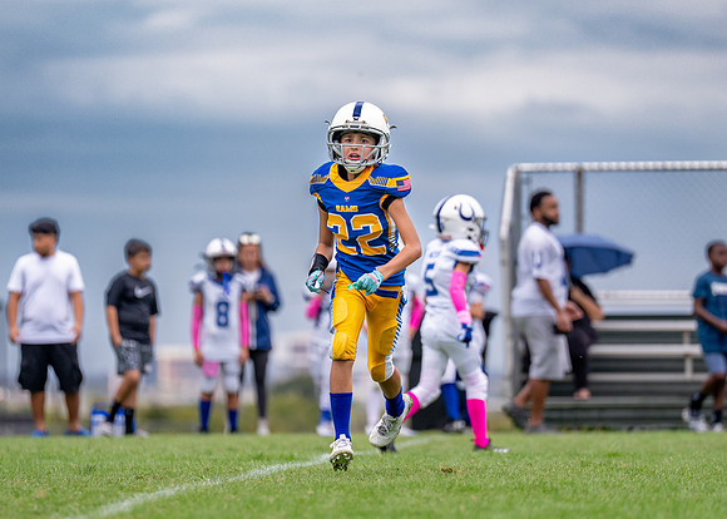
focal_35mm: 348
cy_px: 242
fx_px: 7193
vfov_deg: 4.1
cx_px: 379
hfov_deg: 5.8
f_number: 2.8
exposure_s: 1/2500
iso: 250
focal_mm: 200
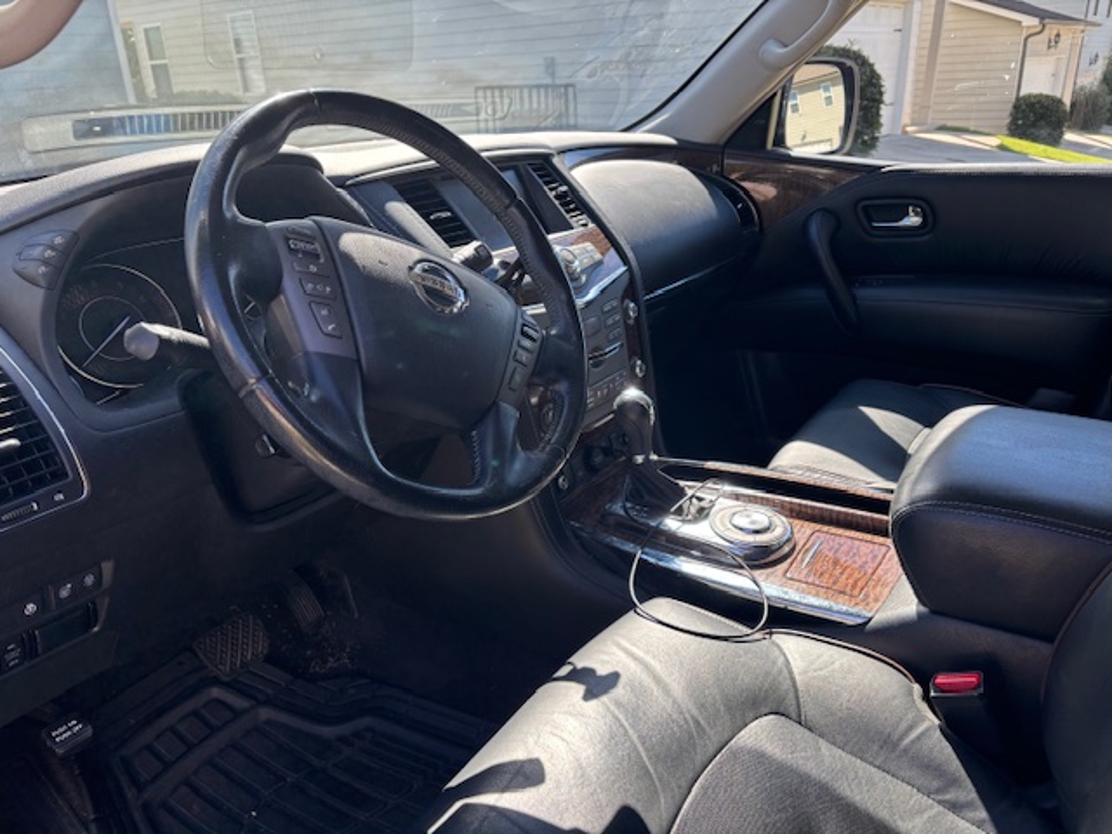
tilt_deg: -22.9
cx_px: 556
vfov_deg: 53.1
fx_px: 835
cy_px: 417
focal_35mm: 26
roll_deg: +2.7
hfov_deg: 67.3
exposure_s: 1/484
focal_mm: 5.96
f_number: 1.6
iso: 50
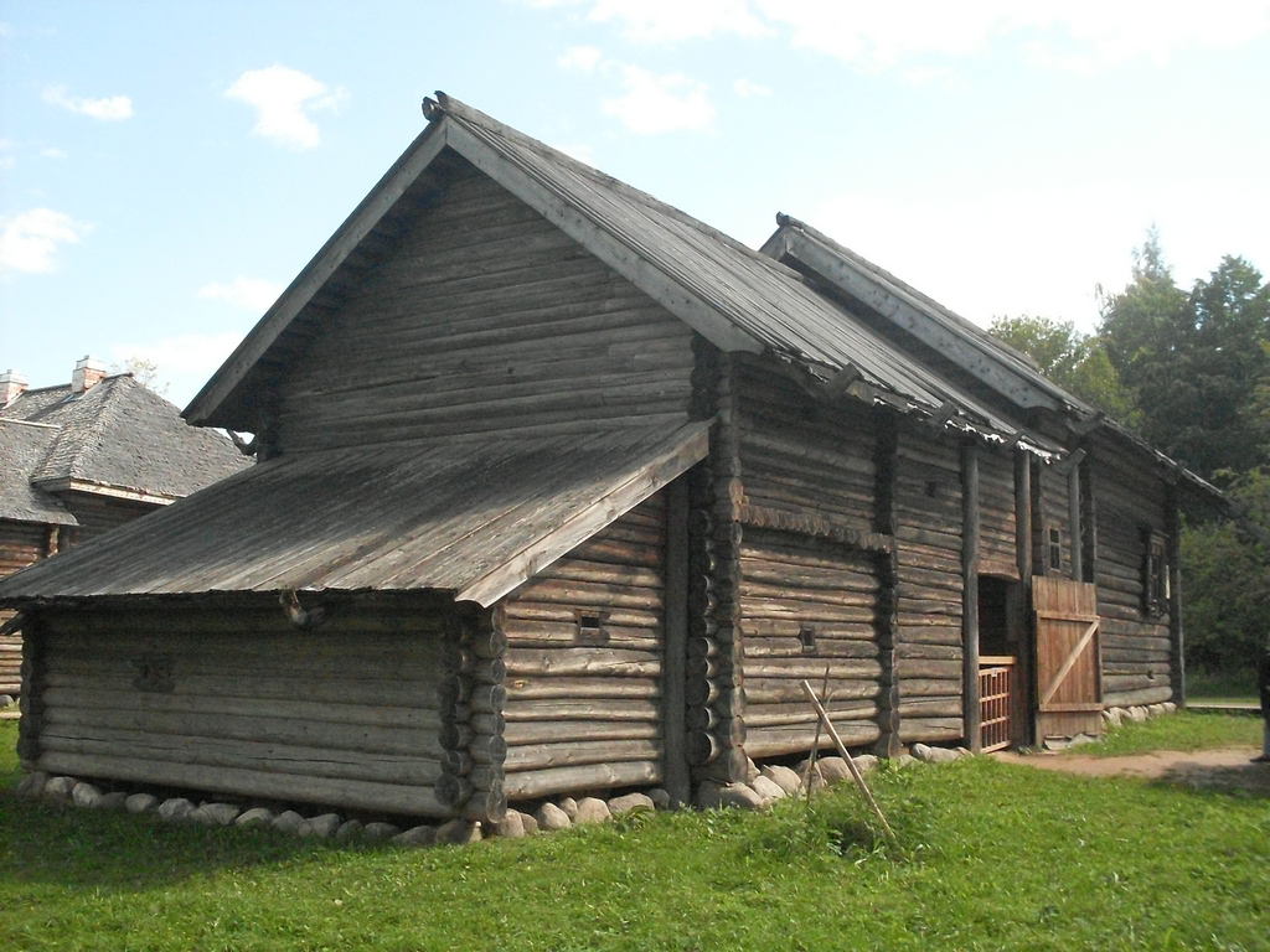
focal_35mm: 38
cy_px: 476
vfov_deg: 37.7
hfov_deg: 49.0
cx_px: 635
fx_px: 1394
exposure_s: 1/350
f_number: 8.4
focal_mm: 6.3
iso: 400
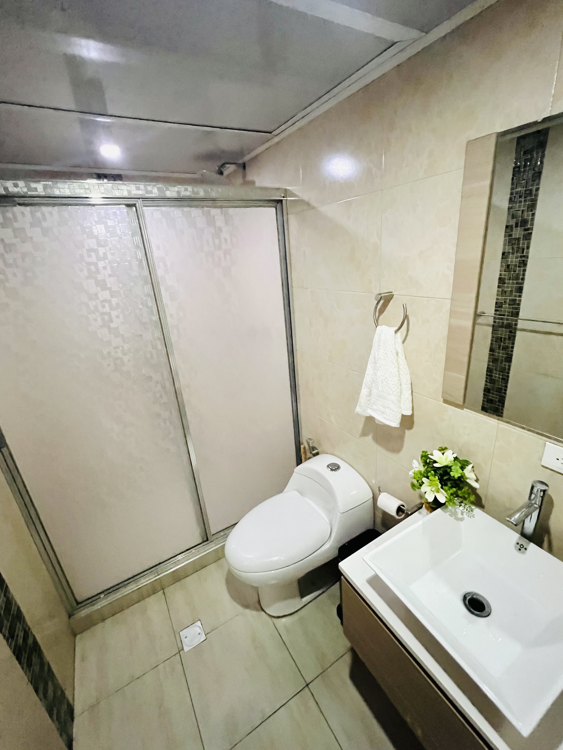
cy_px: 376
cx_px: 286
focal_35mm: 14
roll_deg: +4.4
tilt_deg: -22.3
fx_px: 304
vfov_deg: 102.1
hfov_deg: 85.7
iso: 1000
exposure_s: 1/60
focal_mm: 1.57
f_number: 1.8
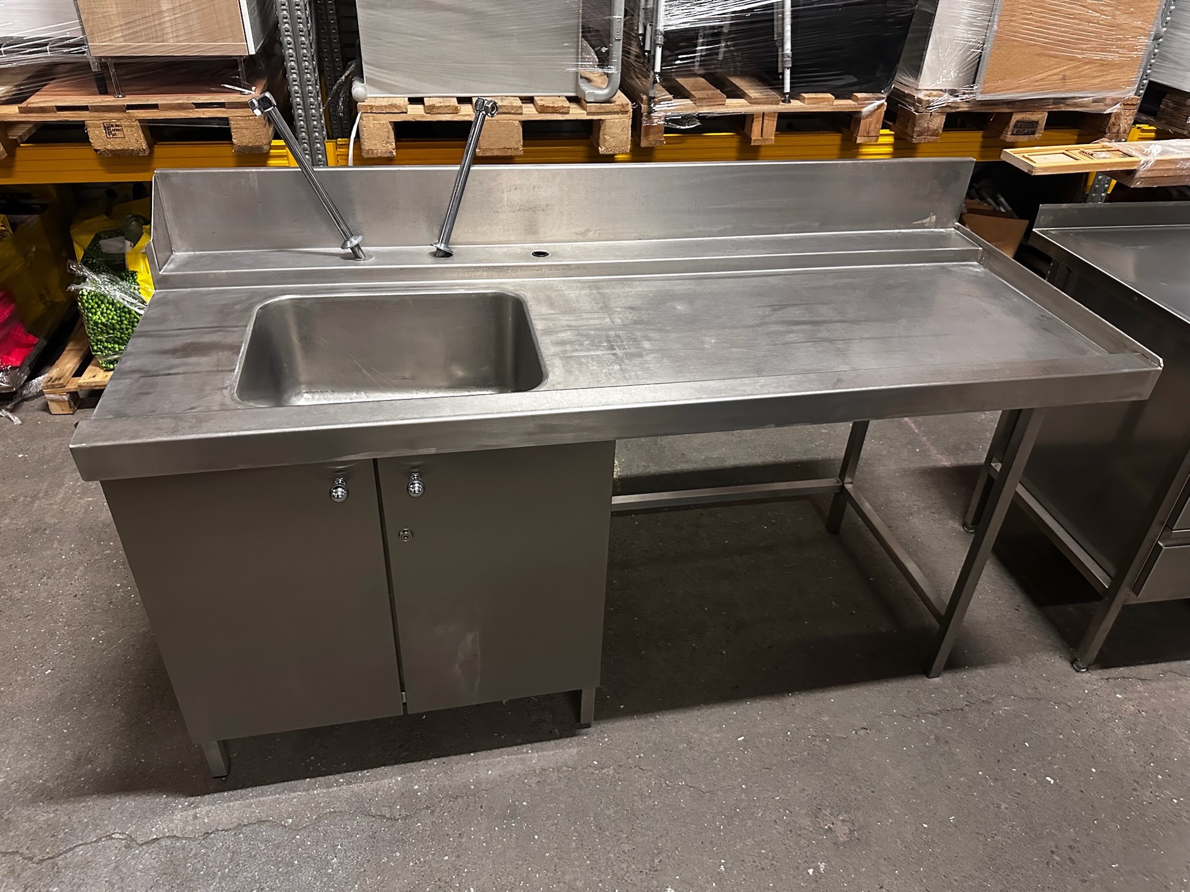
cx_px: 595
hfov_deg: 71.6
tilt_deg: -34.0
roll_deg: -1.7
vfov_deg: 56.8
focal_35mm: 24
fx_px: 825
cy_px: 446
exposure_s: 1/33
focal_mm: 6.86
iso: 640
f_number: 1.78
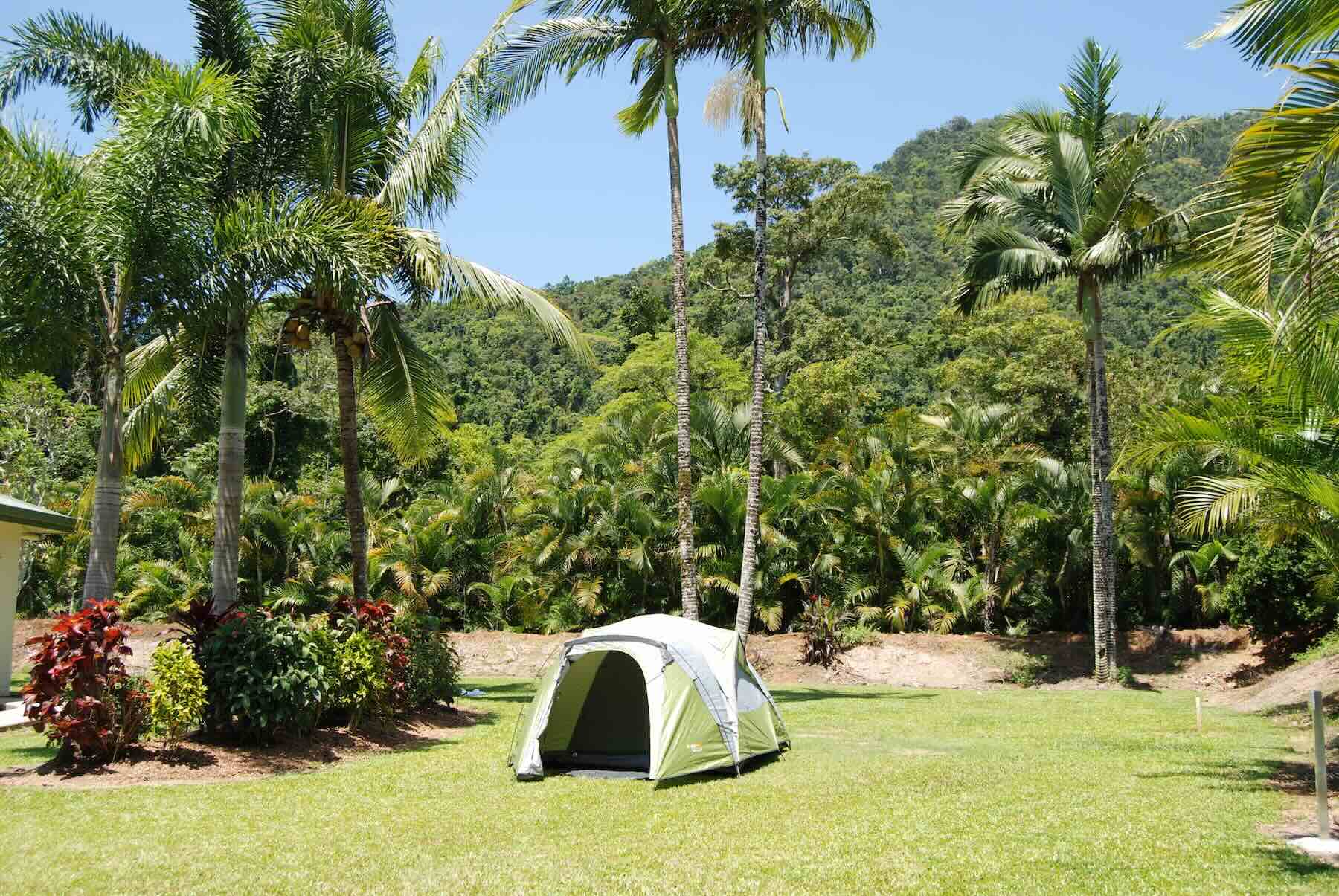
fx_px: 1229
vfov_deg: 40.1
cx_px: 670
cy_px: 448
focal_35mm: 33
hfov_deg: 57.2
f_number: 7.1
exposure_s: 1/200
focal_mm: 22
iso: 100
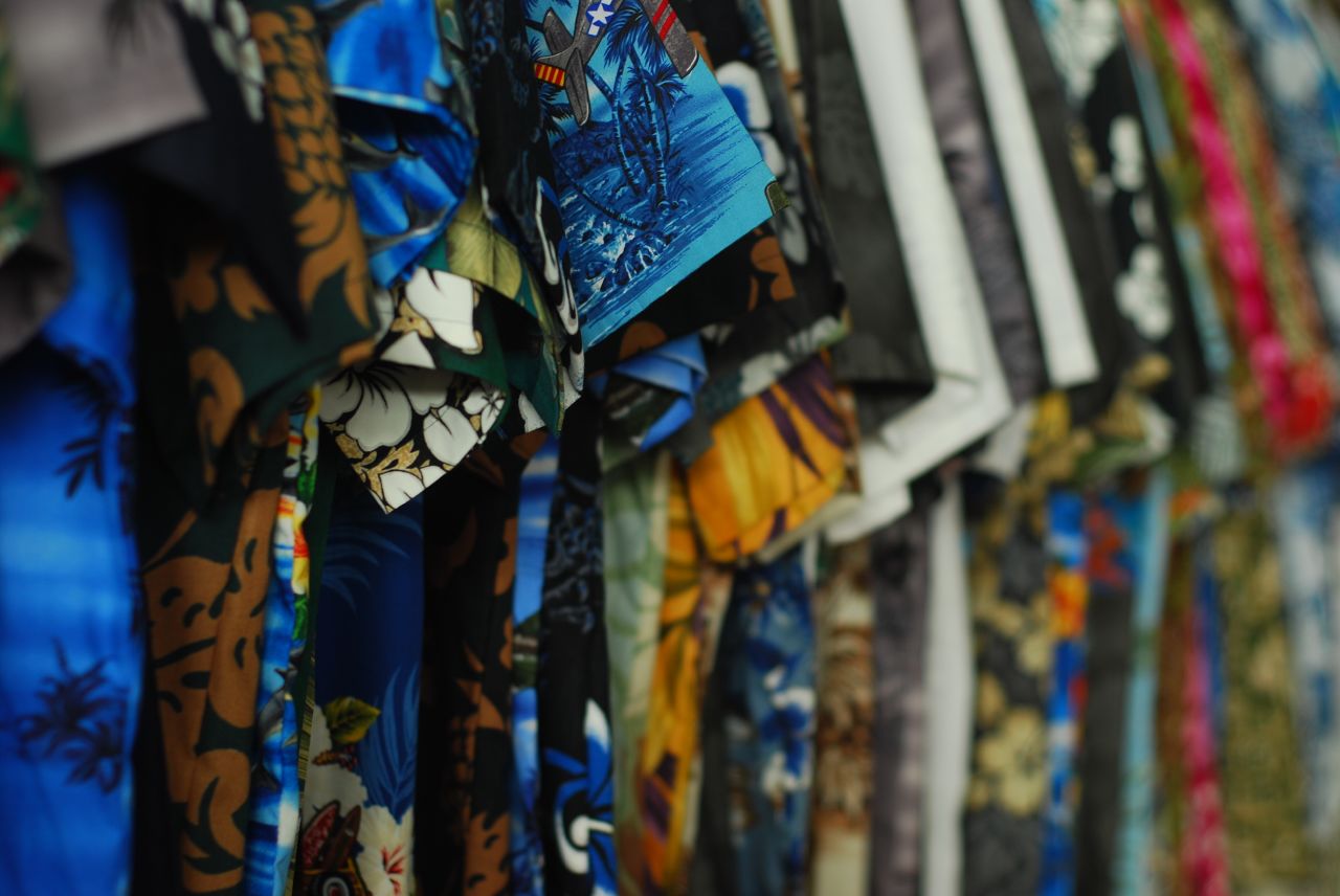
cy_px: 448
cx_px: 670
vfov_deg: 18.2
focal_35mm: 75
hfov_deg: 27.0
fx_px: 2794
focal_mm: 50
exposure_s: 1/40
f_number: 3.2
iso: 100
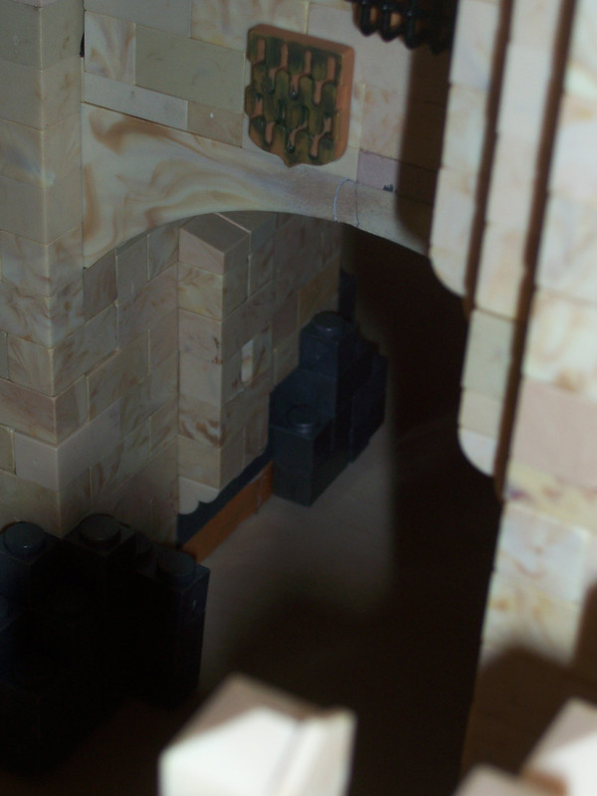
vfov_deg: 29.4
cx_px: 298
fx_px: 1518
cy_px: 398
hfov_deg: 22.3
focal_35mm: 66
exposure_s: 1/90
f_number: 4
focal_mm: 10.8
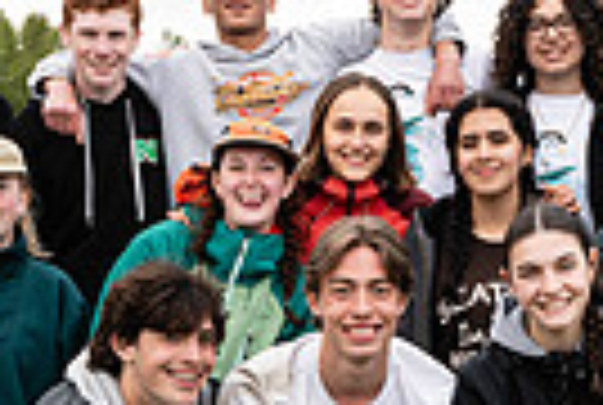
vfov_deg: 9.1
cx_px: 518
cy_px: 439
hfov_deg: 13.5
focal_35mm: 151
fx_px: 2535
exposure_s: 1/250
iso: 220
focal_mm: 35
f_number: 5.6
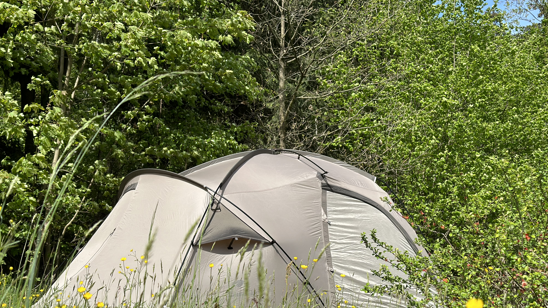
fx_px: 770
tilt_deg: +11.7
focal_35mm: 53
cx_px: 272
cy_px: 158
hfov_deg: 39.2
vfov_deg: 22.6
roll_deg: +1.7
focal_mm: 6.86
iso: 100
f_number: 1.78
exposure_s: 1/4184
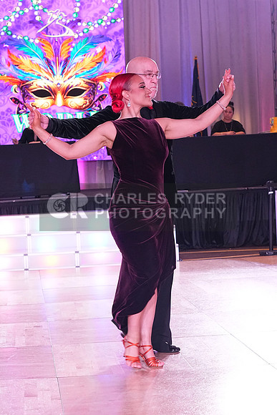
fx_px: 1084
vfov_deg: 21.7
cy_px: 208
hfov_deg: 14.6
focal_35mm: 94
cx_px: 138
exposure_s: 1/250
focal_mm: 63
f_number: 6.3
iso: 3200
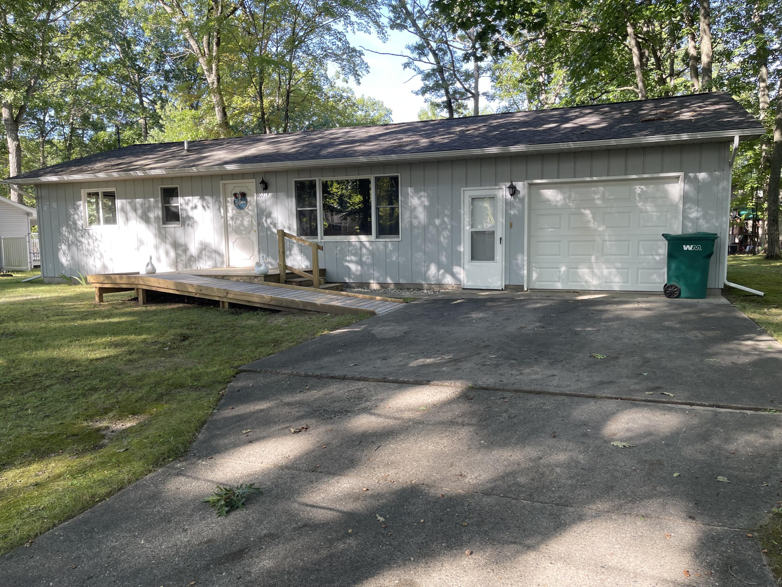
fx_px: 565
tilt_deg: -5.6
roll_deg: +1.0
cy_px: 294
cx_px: 391
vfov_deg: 54.9
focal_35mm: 25
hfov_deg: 69.4
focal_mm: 5.1
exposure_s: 1/179
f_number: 1.6
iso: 32
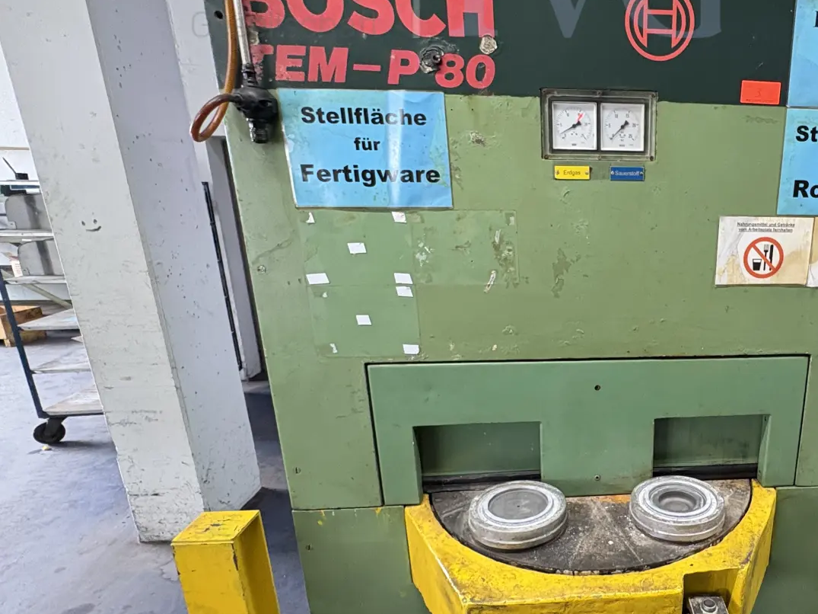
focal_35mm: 25
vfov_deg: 54.5
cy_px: 363
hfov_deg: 64.9
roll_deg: -2.4
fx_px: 591
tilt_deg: -16.2
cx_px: 621
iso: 250
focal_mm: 2.22
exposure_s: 1/50
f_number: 2.2
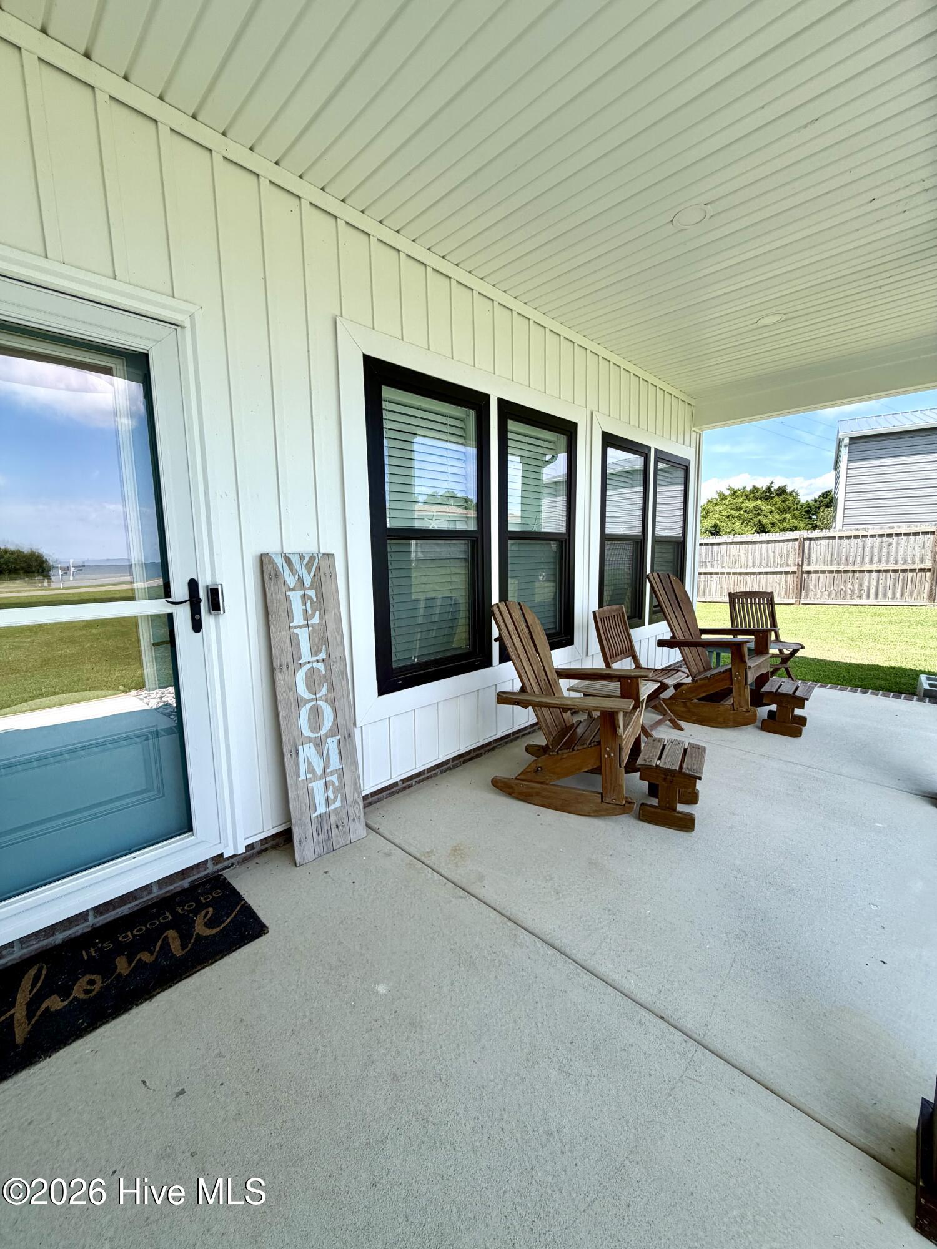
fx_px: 505
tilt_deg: -7.5
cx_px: 468
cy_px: 624
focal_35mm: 14
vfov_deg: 102.1
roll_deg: +0.8
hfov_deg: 85.7
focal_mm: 2.22
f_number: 2.2
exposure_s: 1/506
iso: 40
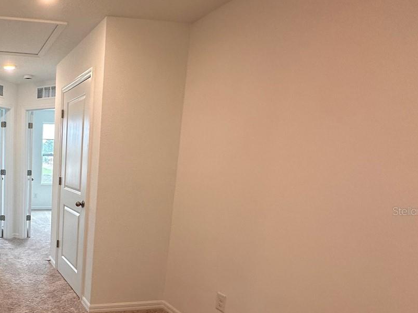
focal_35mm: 28
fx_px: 338
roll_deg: -1.8
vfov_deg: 48.8
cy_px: 211
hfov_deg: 53.4
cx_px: 24
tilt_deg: -8.8
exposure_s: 1/120
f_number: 2.2
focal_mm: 2.22
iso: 160
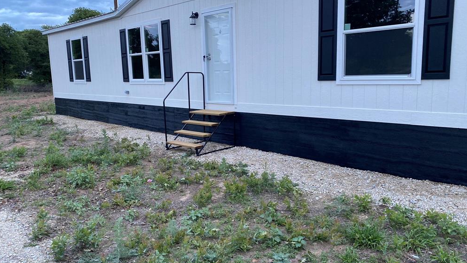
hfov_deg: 66.1
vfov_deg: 40.2
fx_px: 359
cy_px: 134
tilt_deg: -11.0
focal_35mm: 29
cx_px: 234
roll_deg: +2.0
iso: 160
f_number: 1.8
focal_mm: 4.25
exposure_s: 1/60
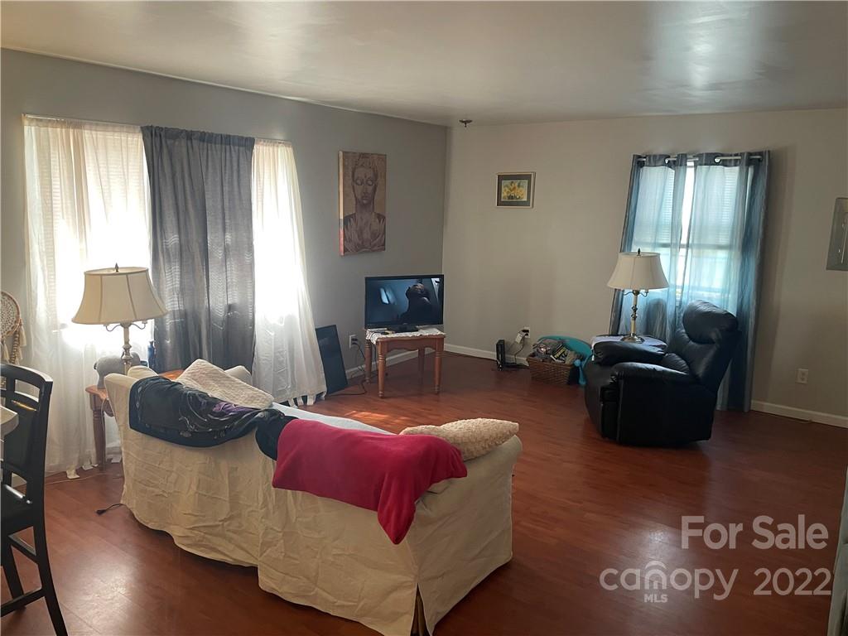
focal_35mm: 26
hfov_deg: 67.3
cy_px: 318
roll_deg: -1.2
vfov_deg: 53.1
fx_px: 637
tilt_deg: -11.0
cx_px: 424
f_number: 1.6
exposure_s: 1/60
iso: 200
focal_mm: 4.2
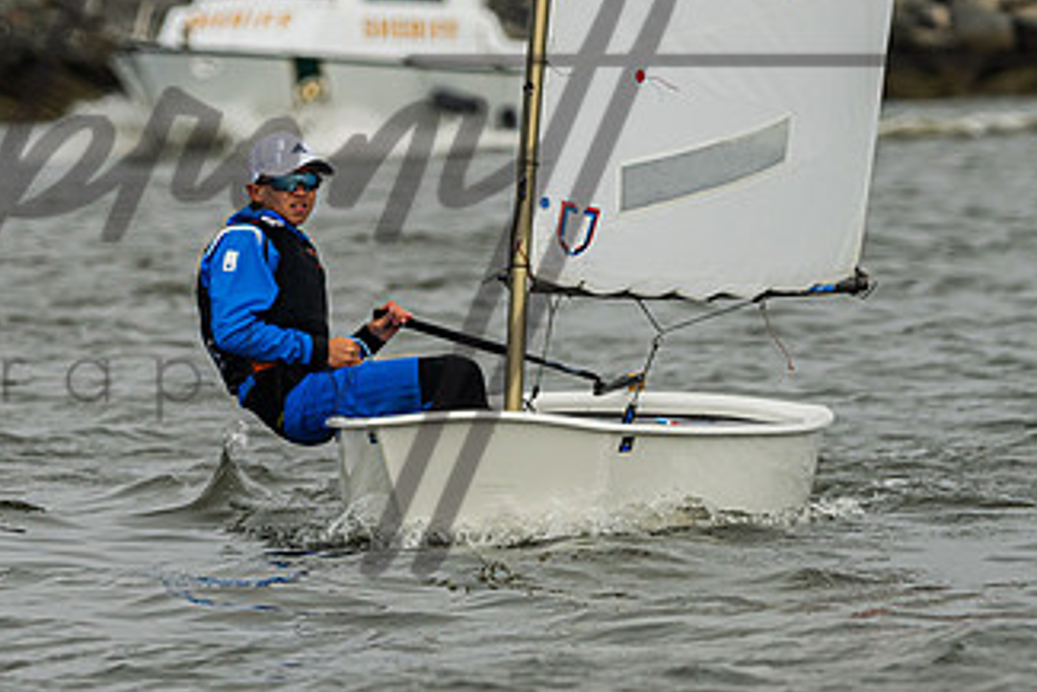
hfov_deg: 3.9
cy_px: 355
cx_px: 375
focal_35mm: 533
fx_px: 15359
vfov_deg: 2.6
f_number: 5
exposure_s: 1/4000
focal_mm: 220
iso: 320
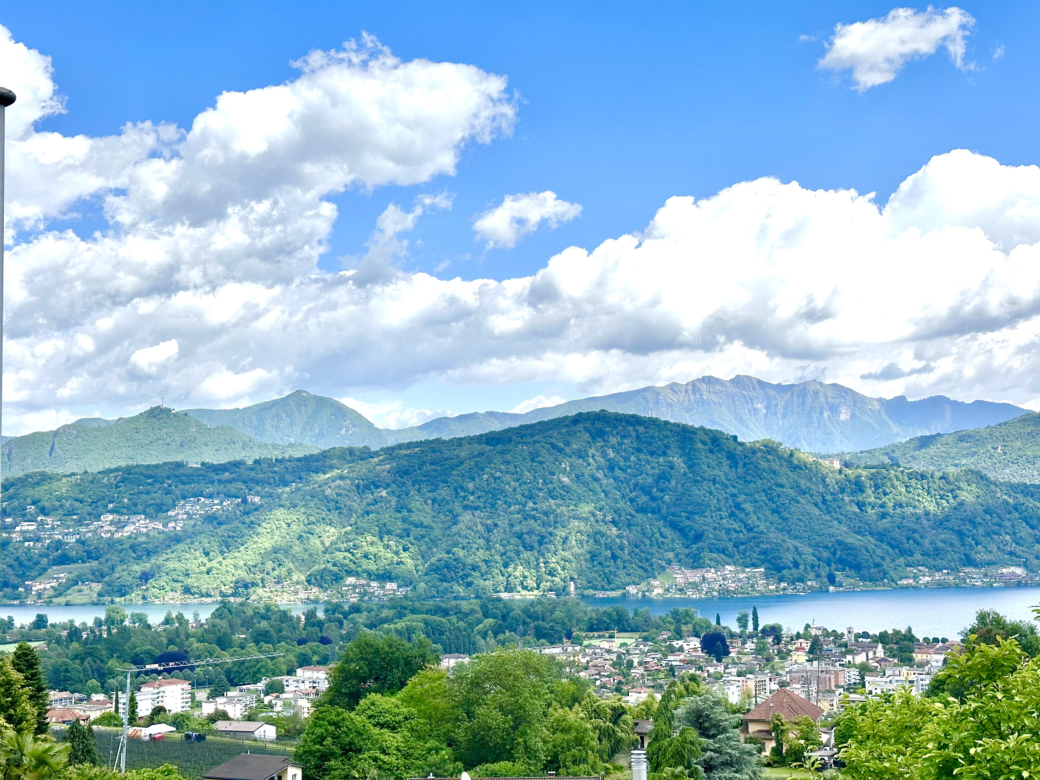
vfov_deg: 30.3
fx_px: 1442
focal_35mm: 48
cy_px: 390
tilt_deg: +5.0
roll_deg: +1.6
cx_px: 520
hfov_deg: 39.7
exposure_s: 1/6623
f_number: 1.78
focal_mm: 6.86
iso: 64
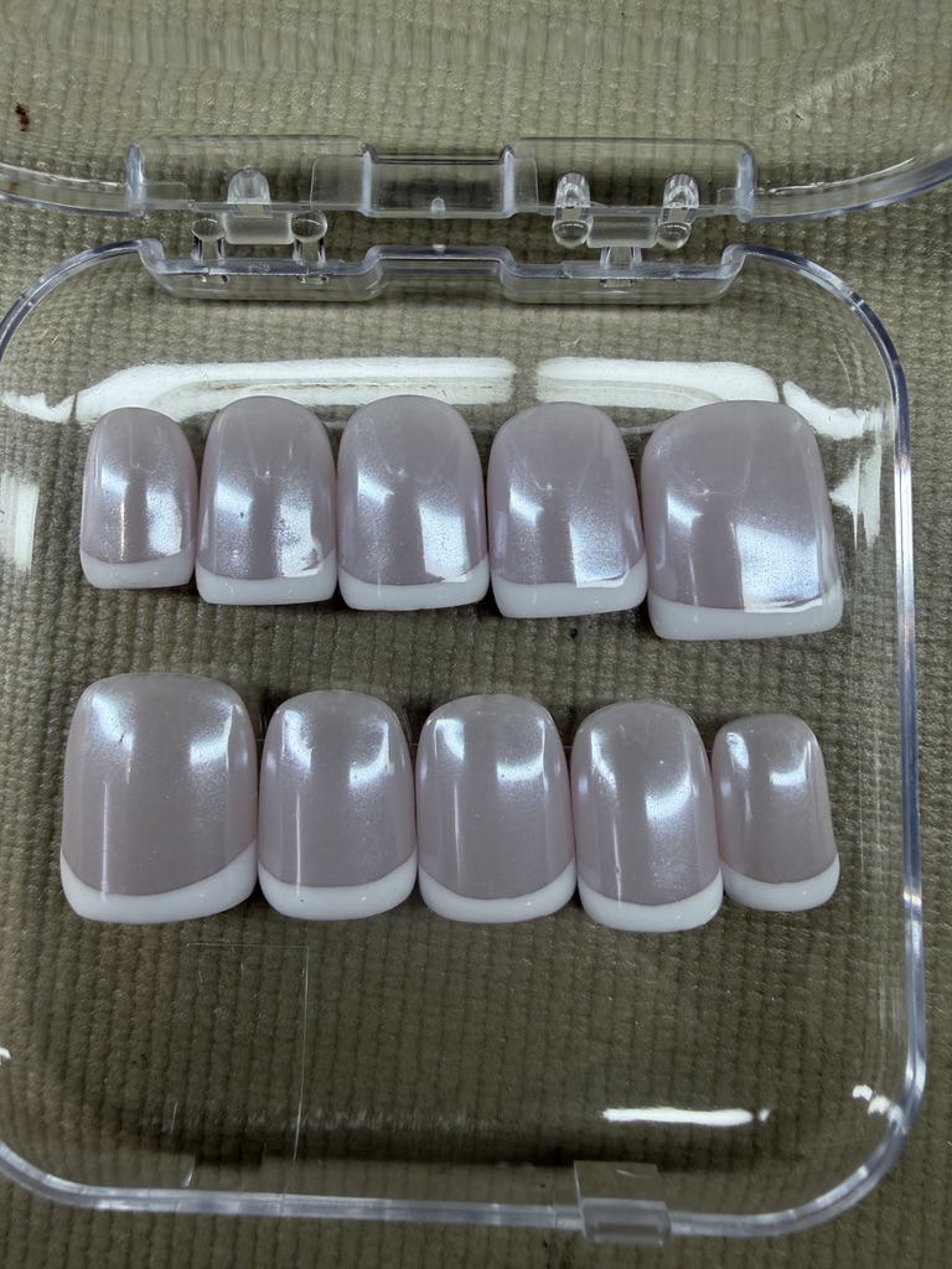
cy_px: 634
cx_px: 476
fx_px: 880
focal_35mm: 24
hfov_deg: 56.8
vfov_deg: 71.6
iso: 50
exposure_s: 1/120
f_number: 2.2
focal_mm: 2.22
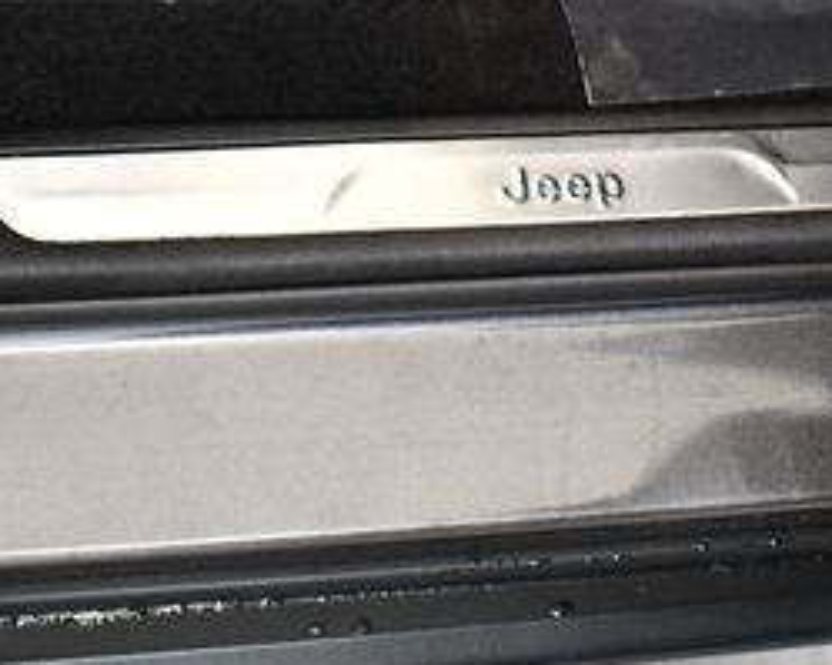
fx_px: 2141
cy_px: 63
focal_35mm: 87
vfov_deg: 17.4
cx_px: 261
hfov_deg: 21.9
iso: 3200
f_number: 3.5
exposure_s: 1/80
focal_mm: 18
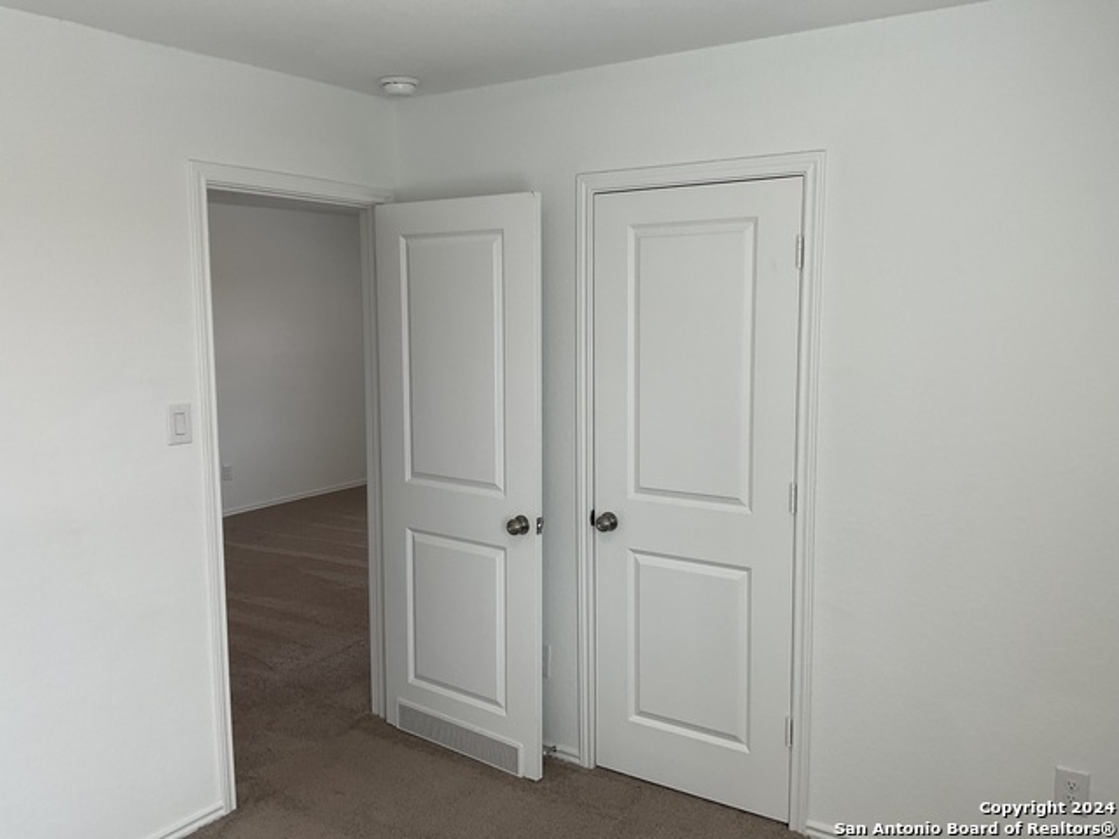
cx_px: 560
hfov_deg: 61.7
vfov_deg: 48.2
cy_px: 420
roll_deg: +0.0
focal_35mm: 29
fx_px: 937
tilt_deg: -6.5
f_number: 1.8
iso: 25
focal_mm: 3
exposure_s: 1/120
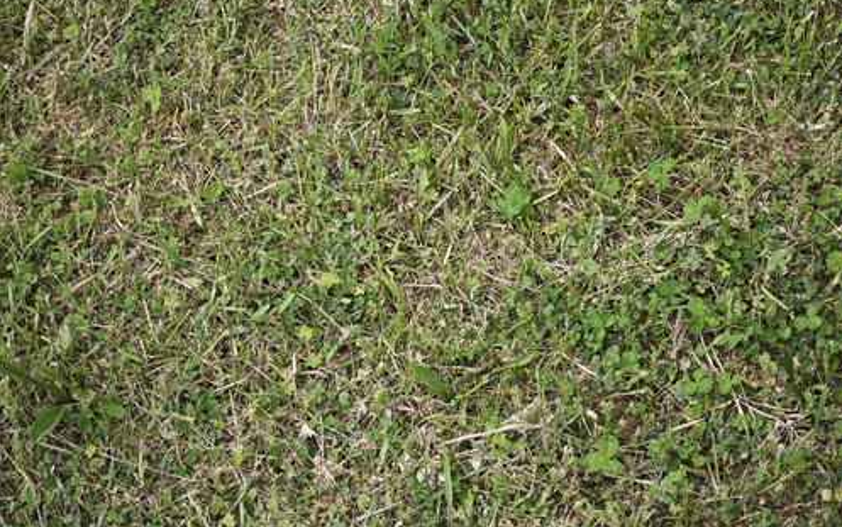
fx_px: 1836
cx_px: 422
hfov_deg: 25.8
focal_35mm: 80
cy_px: 225
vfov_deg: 16.3
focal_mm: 10
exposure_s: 1/100
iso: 200
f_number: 2
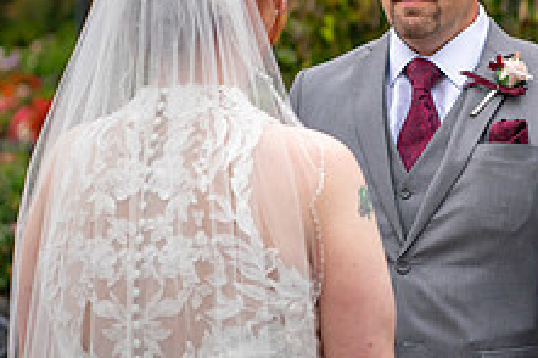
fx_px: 2748
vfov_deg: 7.4
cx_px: 358
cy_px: 107
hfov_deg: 11.2
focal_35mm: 184
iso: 800
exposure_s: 1/2500
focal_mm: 70
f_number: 2.8
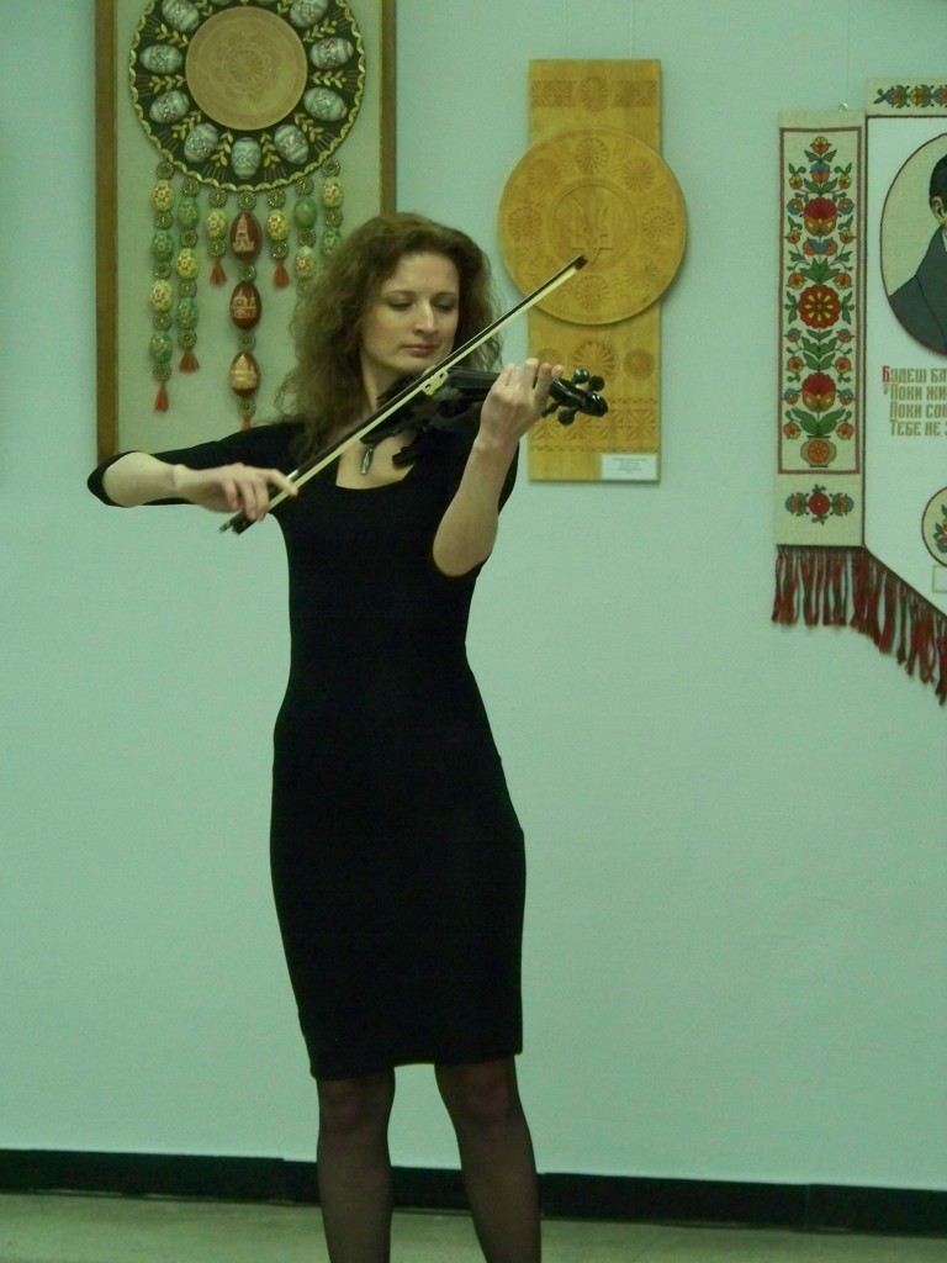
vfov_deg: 13.3
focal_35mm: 148
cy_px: 632
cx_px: 474
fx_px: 5399
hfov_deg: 10.0
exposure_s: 1/40
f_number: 3.2
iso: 500
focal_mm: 24
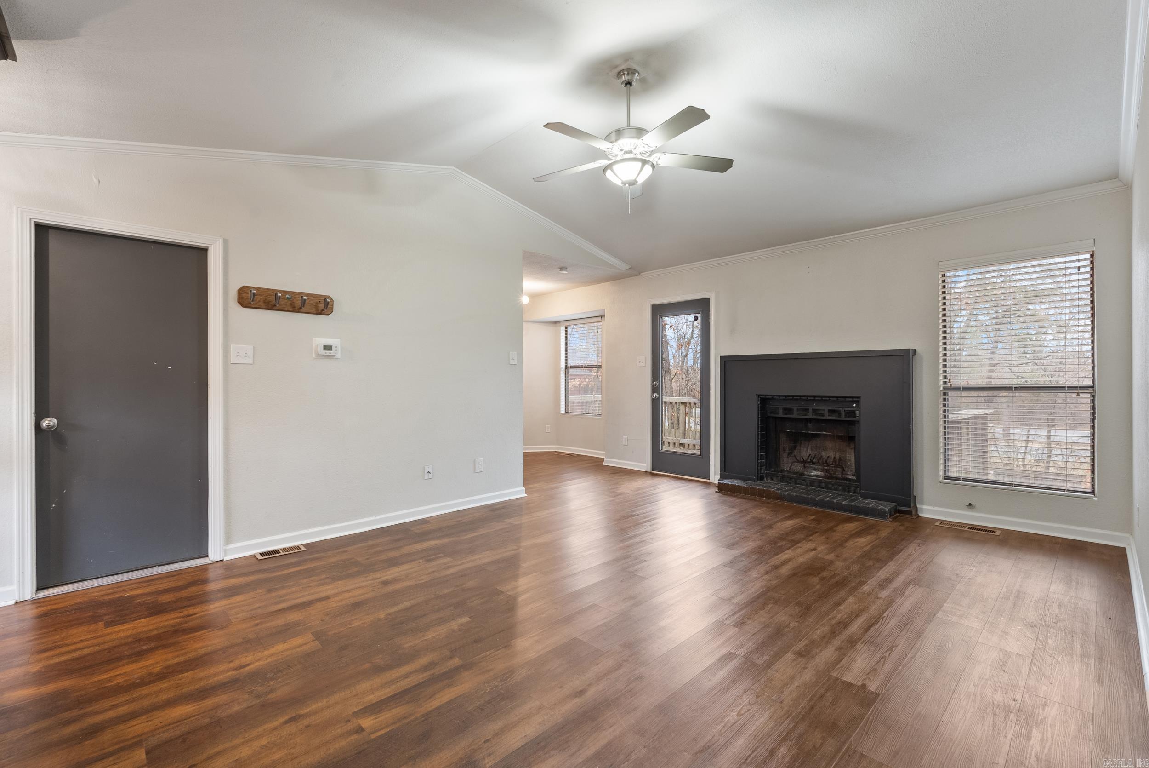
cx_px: 574
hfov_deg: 96.7
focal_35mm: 16
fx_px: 511
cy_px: 384
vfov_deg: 73.8
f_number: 9
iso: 250
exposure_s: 1.3
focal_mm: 16
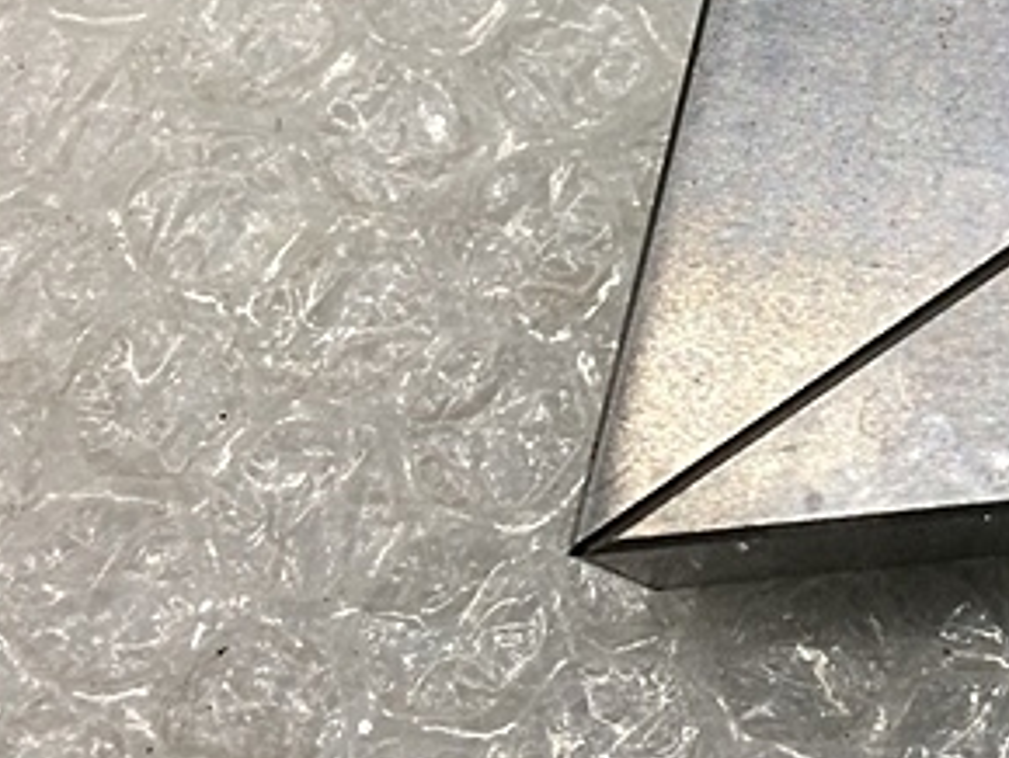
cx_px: 1075
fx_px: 1867
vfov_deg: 22.3
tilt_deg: -71.4
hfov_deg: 27.9
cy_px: 59
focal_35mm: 64
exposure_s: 1/40
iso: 40
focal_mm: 4.15
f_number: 2.2
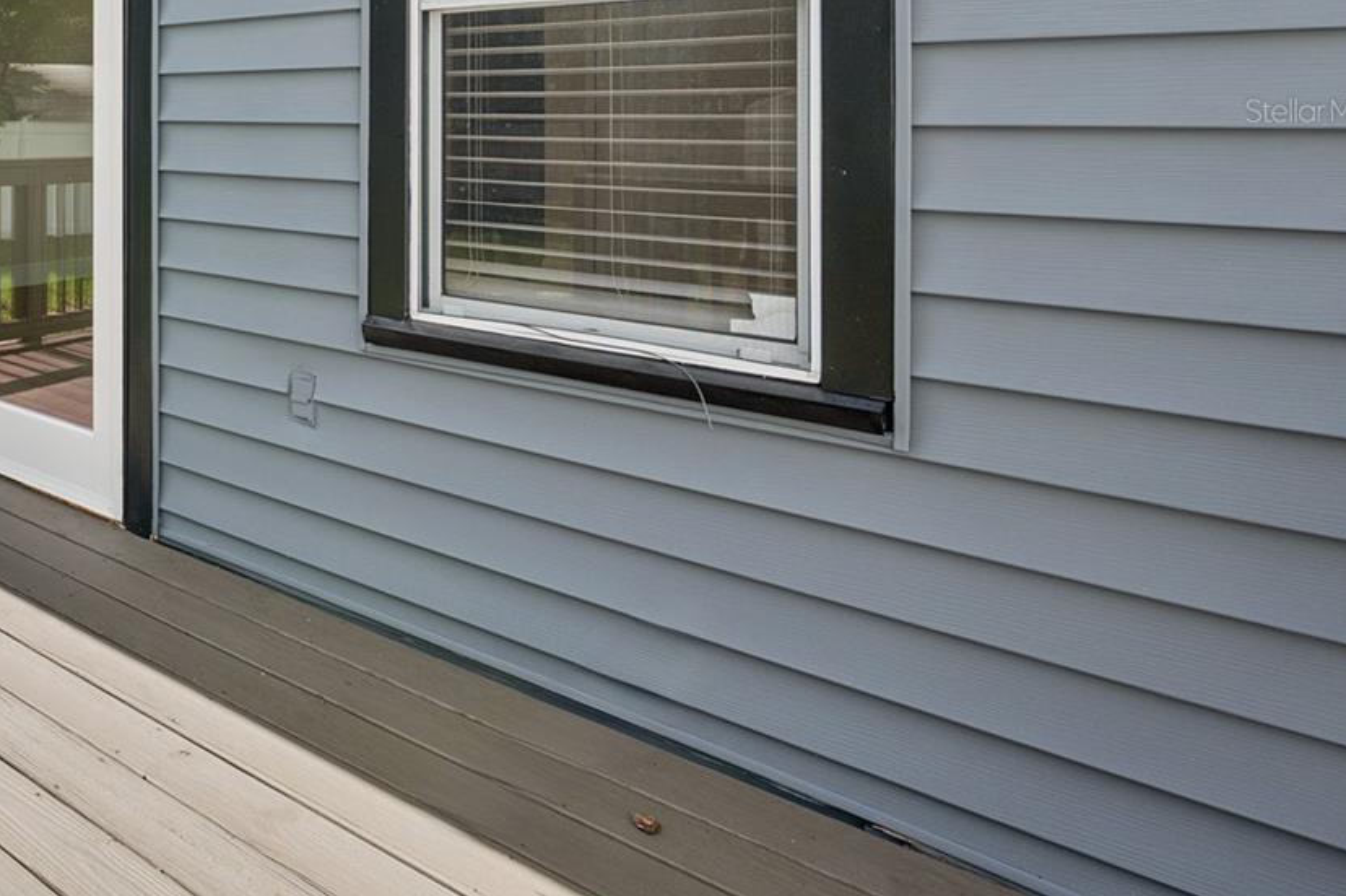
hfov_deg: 52.9
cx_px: 89
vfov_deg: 40.7
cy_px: 111
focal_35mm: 30
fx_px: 1120
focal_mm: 15.5
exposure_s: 1/125
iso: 200
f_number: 9
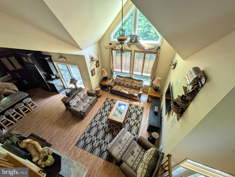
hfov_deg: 102.0
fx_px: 95
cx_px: 118
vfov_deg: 85.7
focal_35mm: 14
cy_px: 88
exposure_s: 1/60
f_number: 2.2
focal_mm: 1.83
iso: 54
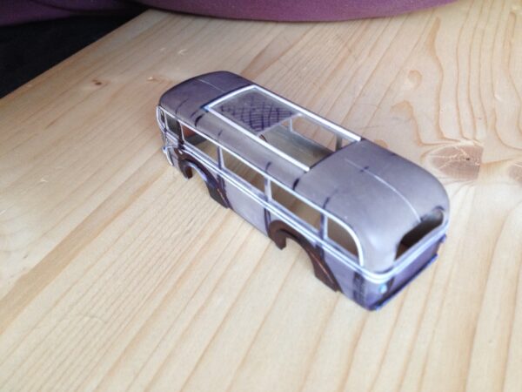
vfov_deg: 40.7
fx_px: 528
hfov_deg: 52.6
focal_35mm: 35
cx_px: 261
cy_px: 196
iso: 160
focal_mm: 4.28
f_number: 2.4
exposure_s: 1/20
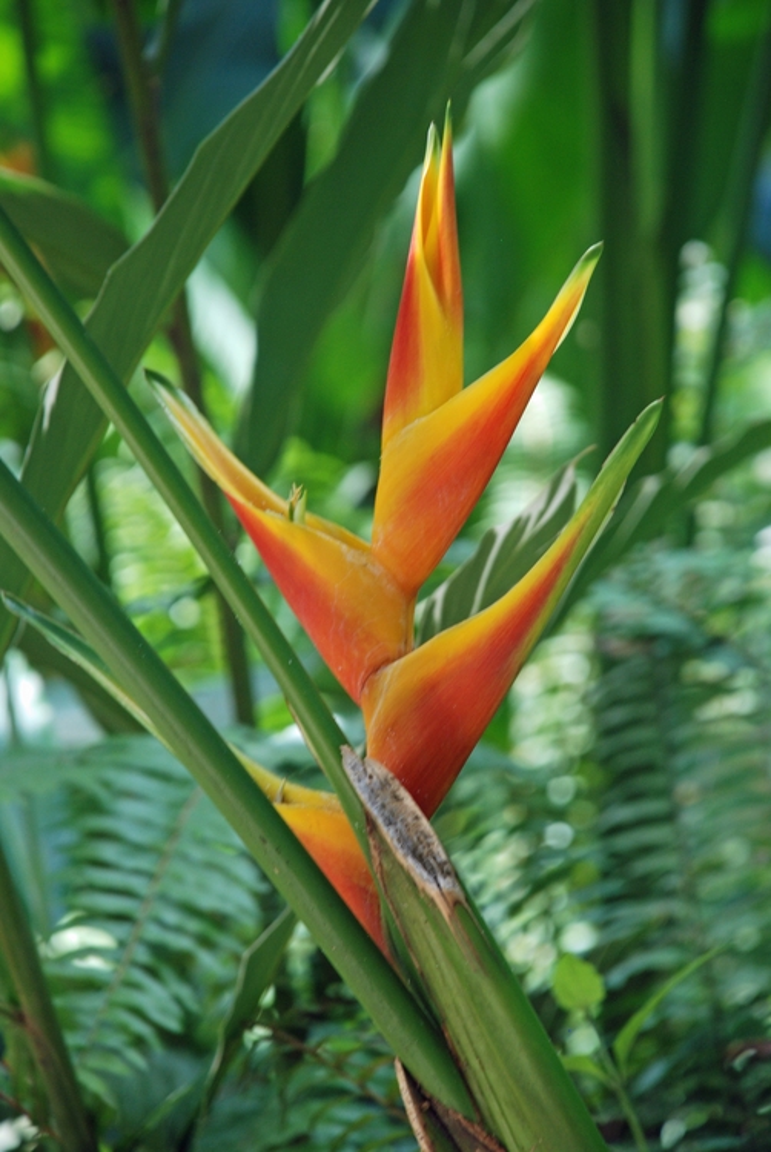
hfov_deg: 6.8
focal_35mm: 202
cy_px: 576
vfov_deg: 10.1
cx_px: 386
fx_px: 6487
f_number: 5.6
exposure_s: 1/90
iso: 400
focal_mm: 135
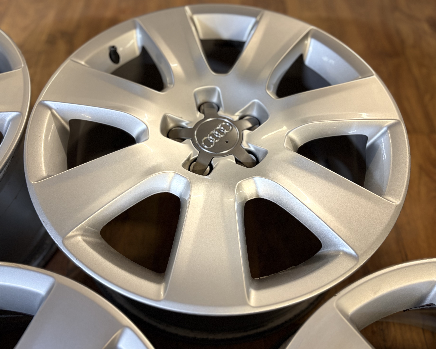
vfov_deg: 51.5
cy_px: 174
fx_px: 361
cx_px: 213
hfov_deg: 62.2
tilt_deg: -59.1
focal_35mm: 28
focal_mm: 5.96
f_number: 1.6
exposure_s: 1/50
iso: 200
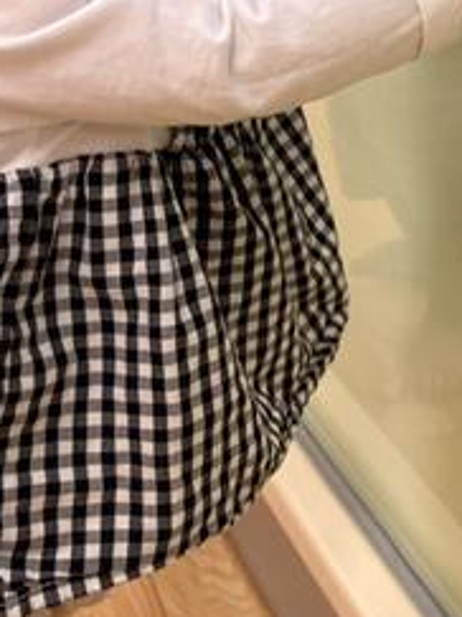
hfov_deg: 18.8
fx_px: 1371
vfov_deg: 24.4
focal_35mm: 77
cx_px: 416
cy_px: 32
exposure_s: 1/50
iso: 64
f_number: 1.8
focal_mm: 3.99
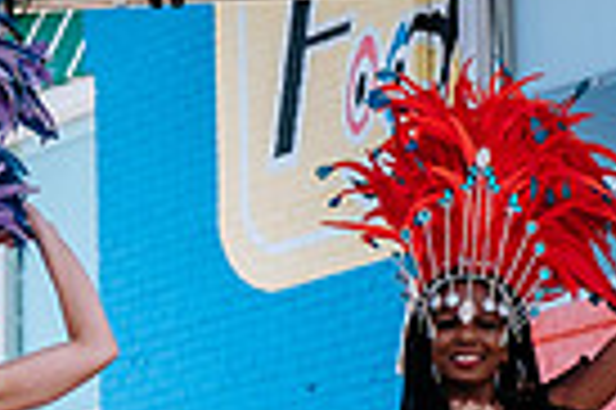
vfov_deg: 4.9
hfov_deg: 7.1
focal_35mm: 278
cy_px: 449
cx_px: -688
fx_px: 4751
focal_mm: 38.8
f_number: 2.8
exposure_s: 1/2000
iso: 200
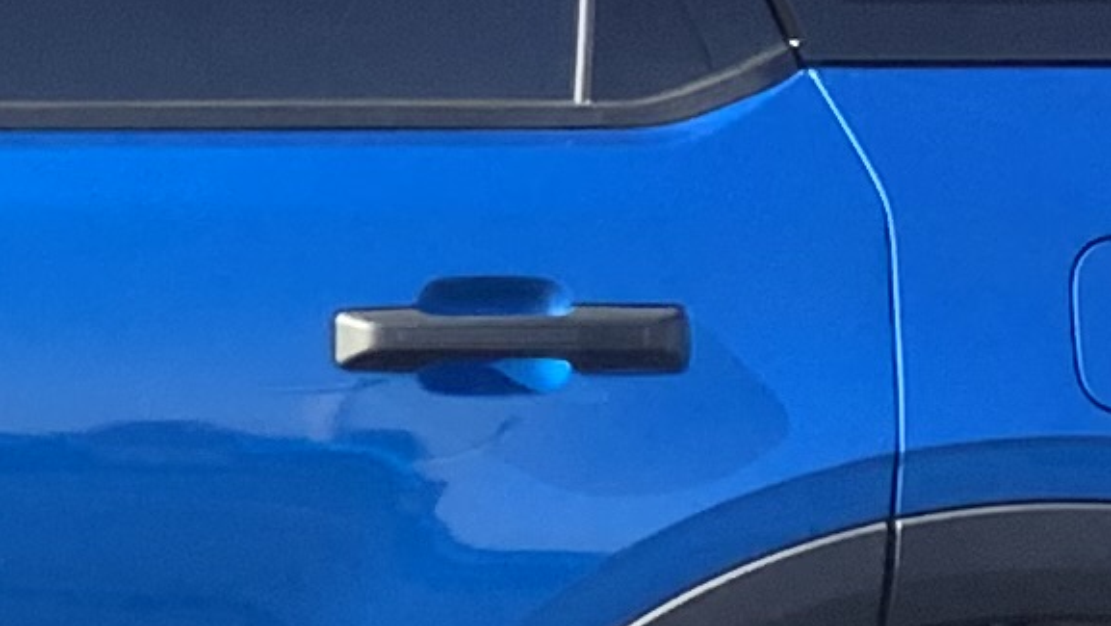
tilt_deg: -11.4
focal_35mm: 191
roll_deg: -0.7
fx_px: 5629
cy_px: 713
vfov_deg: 6.3
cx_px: -666
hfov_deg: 10.8
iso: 25
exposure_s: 1/242
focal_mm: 3.3
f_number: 2.4
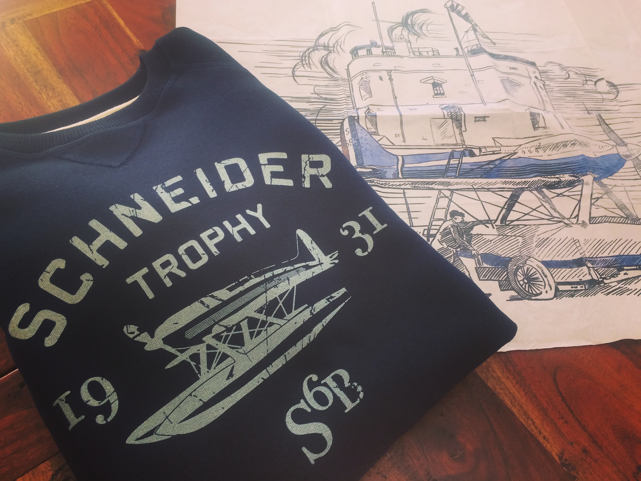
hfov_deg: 61.7
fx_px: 537
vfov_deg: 48.2
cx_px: 320
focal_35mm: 29
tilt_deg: -57.8
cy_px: 240
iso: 32
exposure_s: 1/33
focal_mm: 4.15
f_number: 2.2
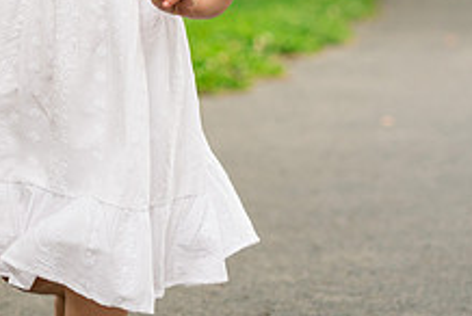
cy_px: -79
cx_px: 123
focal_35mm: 226
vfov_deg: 6.1
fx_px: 2967
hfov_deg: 9.1
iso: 500
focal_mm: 85
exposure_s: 1/500
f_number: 3.5
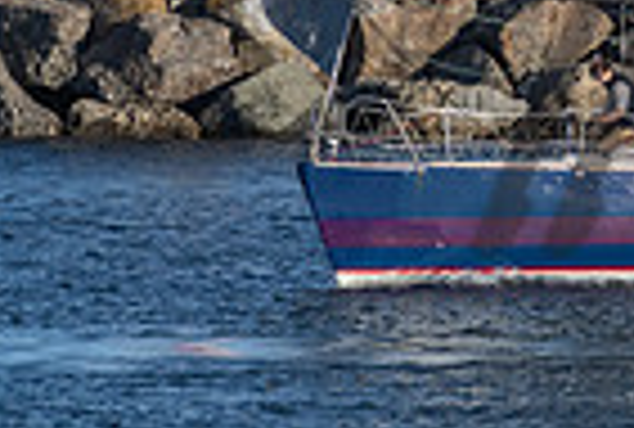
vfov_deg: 1.3
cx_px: 675
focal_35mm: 1070
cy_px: -109
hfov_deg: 1.9
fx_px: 18904
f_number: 6.3
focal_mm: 200
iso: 320
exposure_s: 1/1600
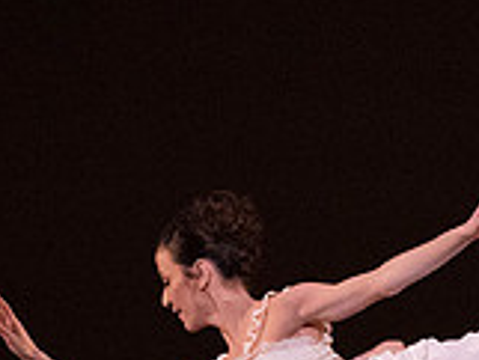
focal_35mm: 1303
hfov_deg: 1.5
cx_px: 372
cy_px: 552
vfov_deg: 1.1
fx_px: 18044
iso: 20000
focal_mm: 376
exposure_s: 1/400
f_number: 7.1
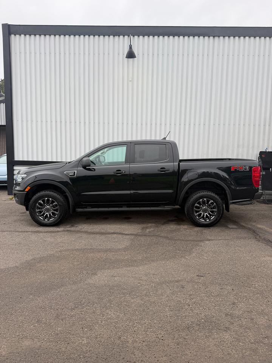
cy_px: 182
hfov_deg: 56.8
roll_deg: -2.1
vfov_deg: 71.6
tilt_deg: -3.6
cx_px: 136
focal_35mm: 24
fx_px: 251
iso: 100
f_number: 1.78
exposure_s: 1/412
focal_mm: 6.76
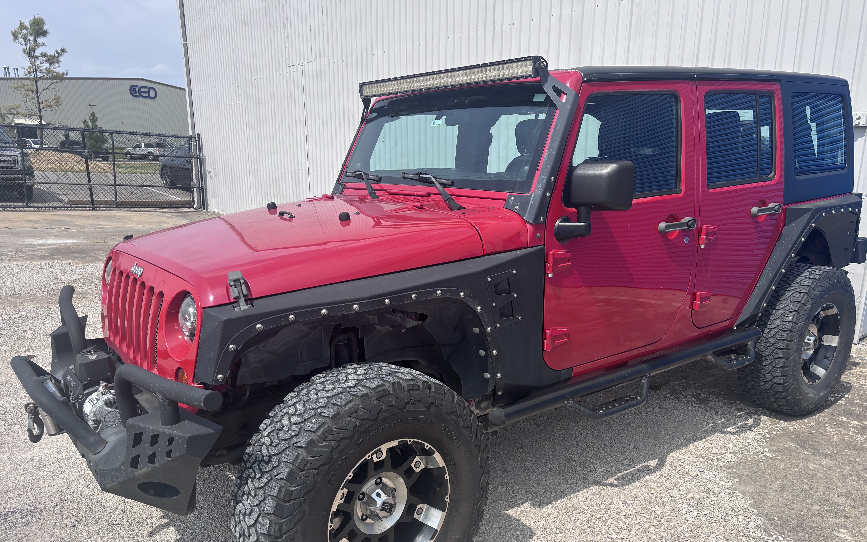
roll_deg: -0.3
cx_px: 430
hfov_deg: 66.5
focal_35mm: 28
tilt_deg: -15.2
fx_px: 662
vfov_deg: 44.3
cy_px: 327
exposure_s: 1/3413
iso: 50
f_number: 1.6
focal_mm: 5.96
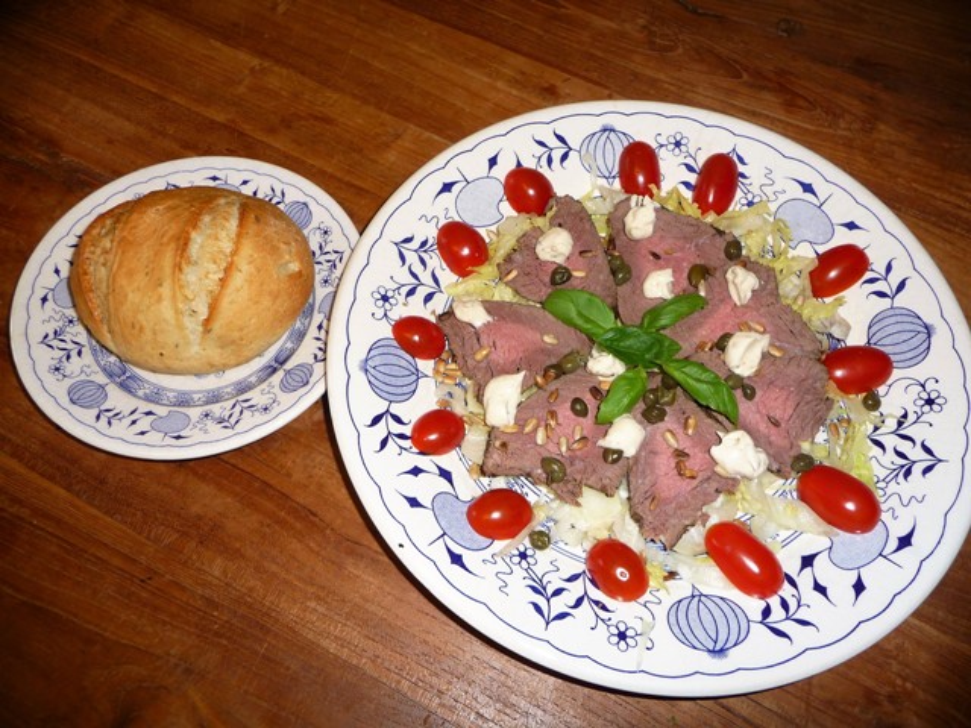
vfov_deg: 49.7
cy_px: 364
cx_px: 486
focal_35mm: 28
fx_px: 785
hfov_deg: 63.4
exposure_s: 1/30
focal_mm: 4.7
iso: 100
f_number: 3.3
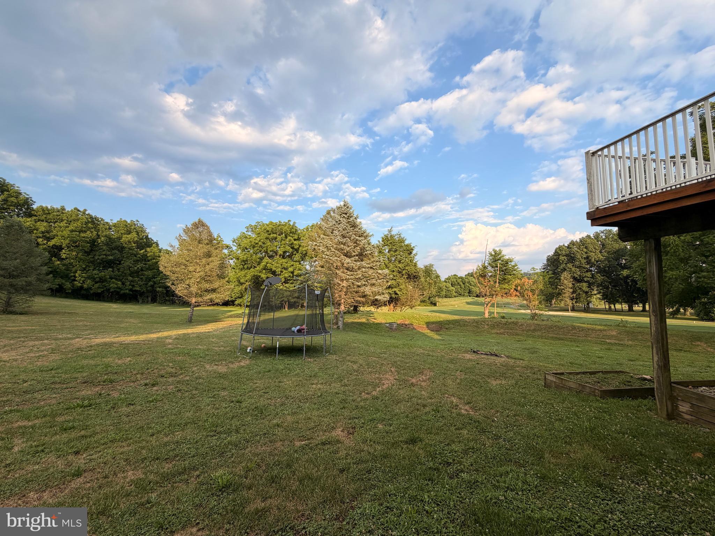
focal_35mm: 14
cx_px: 358
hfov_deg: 102.1
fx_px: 289
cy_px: 268
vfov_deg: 85.7
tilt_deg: +4.0
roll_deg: +1.3
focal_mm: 2.22
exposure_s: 1/770
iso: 40
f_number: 2.2
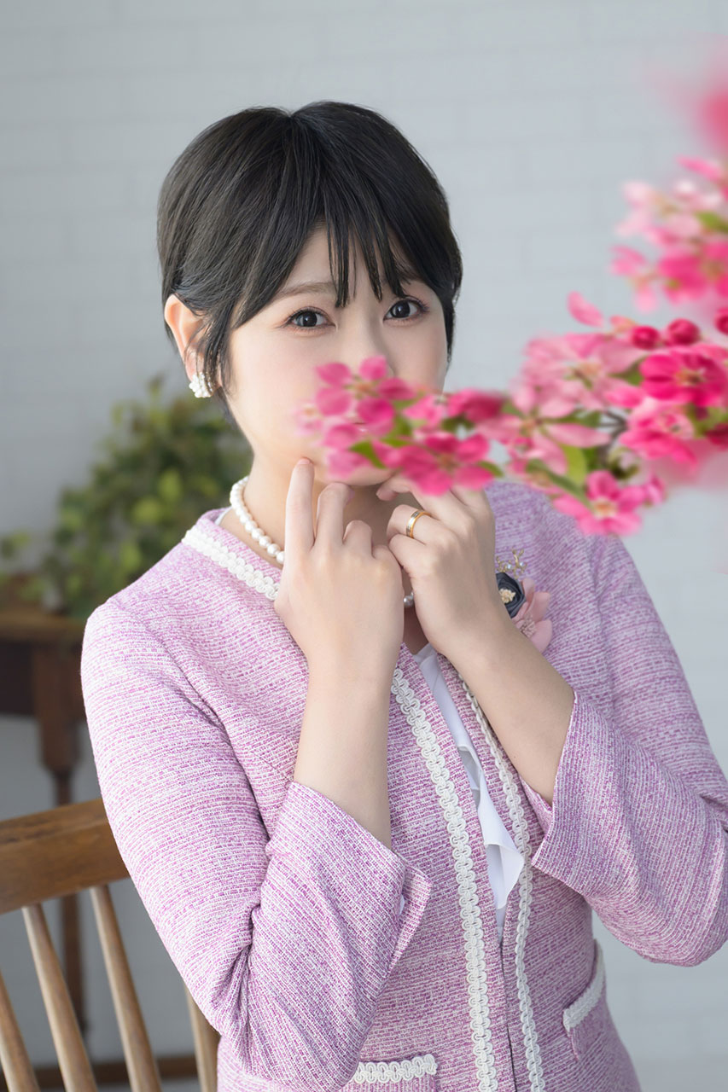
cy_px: 546
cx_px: 364
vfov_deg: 19.5
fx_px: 3186
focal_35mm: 105
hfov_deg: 13.0
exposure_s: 1/200
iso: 400
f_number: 2.8
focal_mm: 70
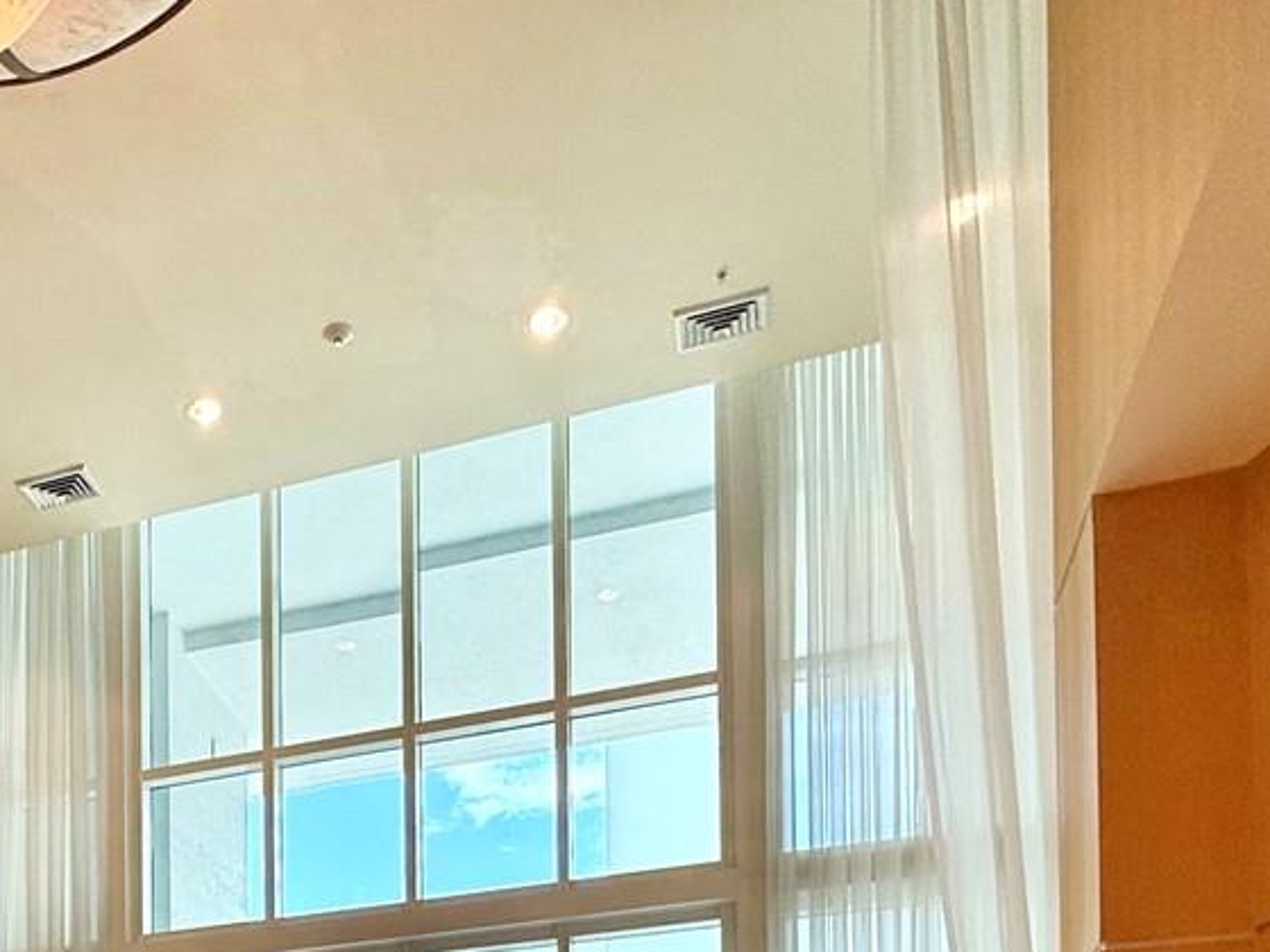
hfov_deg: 44.2
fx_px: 1468
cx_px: 231
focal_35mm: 40
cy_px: 1349
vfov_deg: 27.5
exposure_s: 1/139
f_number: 2.2
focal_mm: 2.22
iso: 50
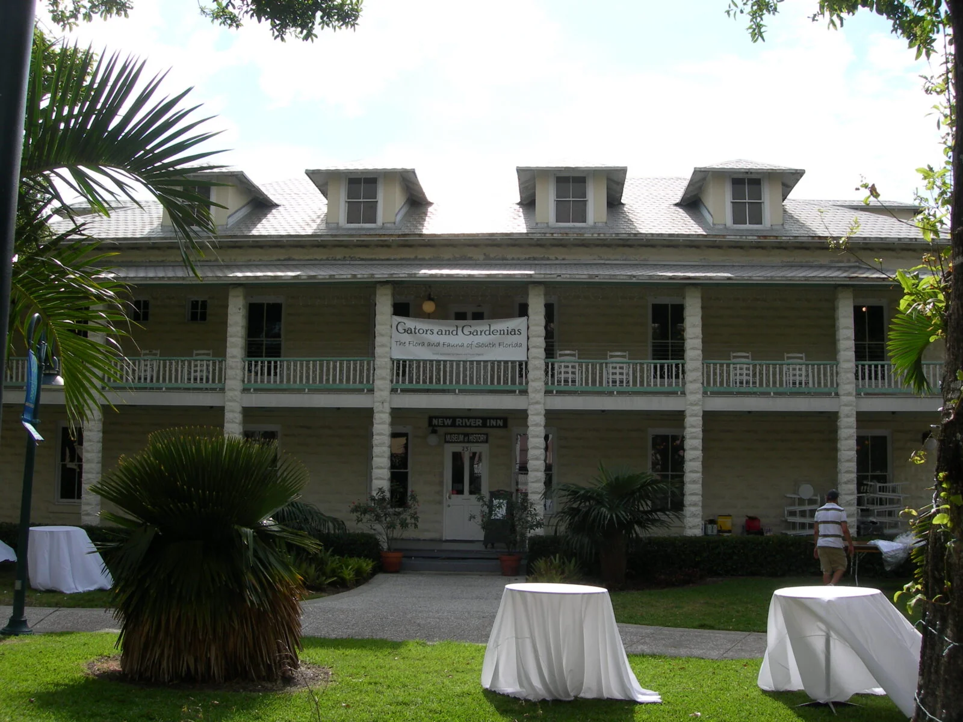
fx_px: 1057
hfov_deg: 49.0
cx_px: 482
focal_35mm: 38
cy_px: 361
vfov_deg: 37.7
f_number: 4.8
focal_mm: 7.8
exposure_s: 1/584
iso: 50
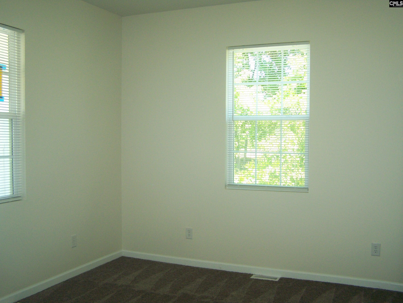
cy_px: 152
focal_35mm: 38
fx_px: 443
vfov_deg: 37.8
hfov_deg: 48.9
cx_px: 202
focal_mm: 6.3
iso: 160
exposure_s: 1/60
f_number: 2.8
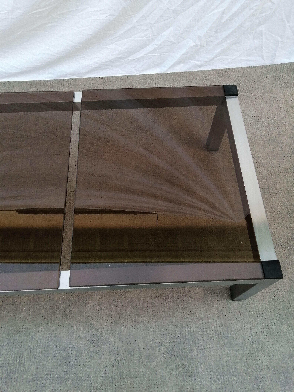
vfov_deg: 67.3
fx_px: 294
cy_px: 196
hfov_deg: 53.1
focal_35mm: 26
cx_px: 147
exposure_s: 1/50
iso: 80
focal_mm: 3.46
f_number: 1.8
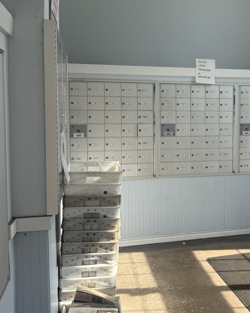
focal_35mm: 43
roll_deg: -0.3
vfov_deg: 42.7
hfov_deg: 33.7
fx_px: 398
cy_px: 127
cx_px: 206
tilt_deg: -3.2
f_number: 1.78
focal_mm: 6.76
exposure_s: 1/955
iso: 80
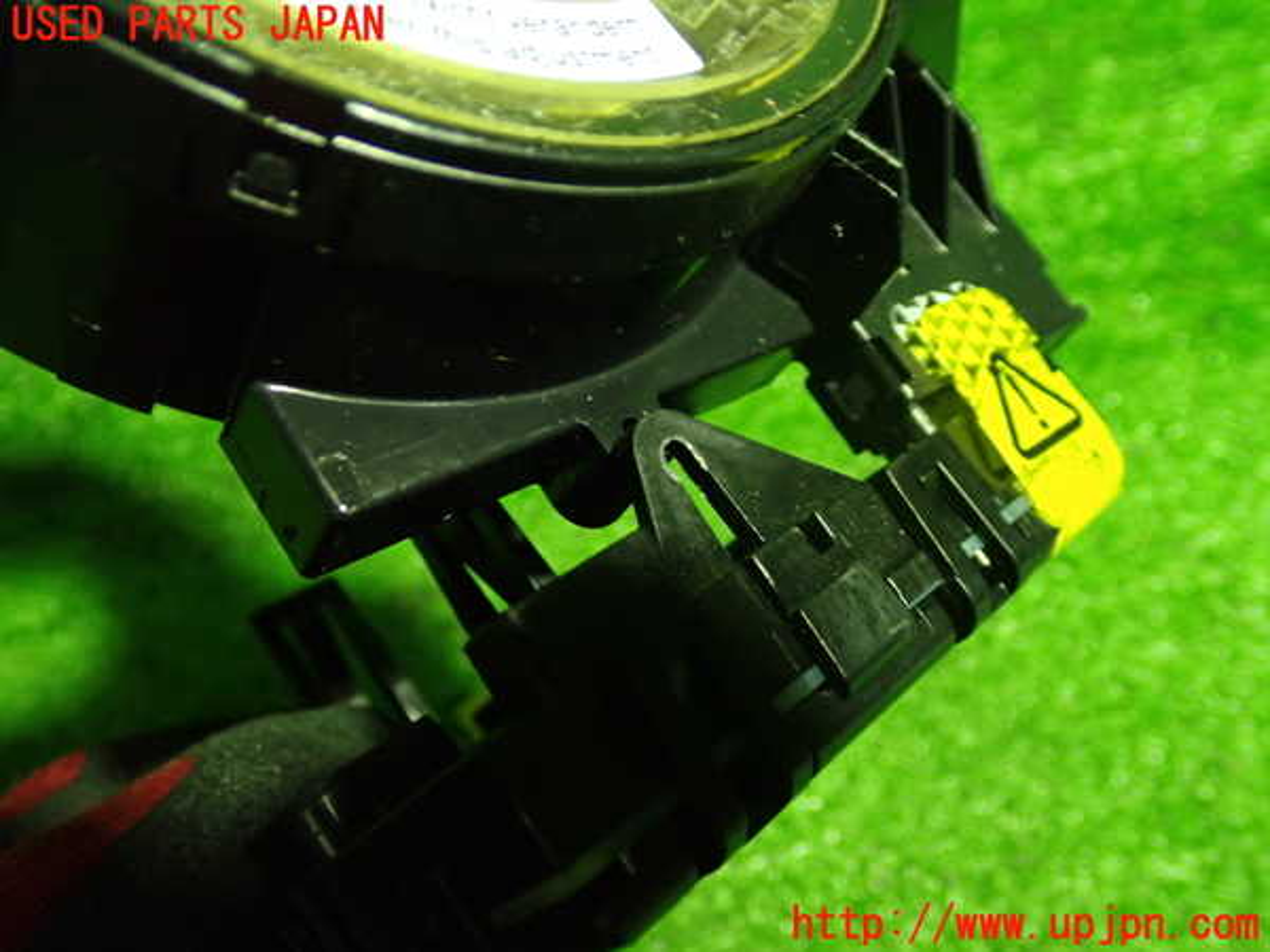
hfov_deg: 51.4
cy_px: 476
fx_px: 1321
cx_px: 635
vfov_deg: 39.7
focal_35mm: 36
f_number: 2.5
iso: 800
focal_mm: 6.37
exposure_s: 1/40
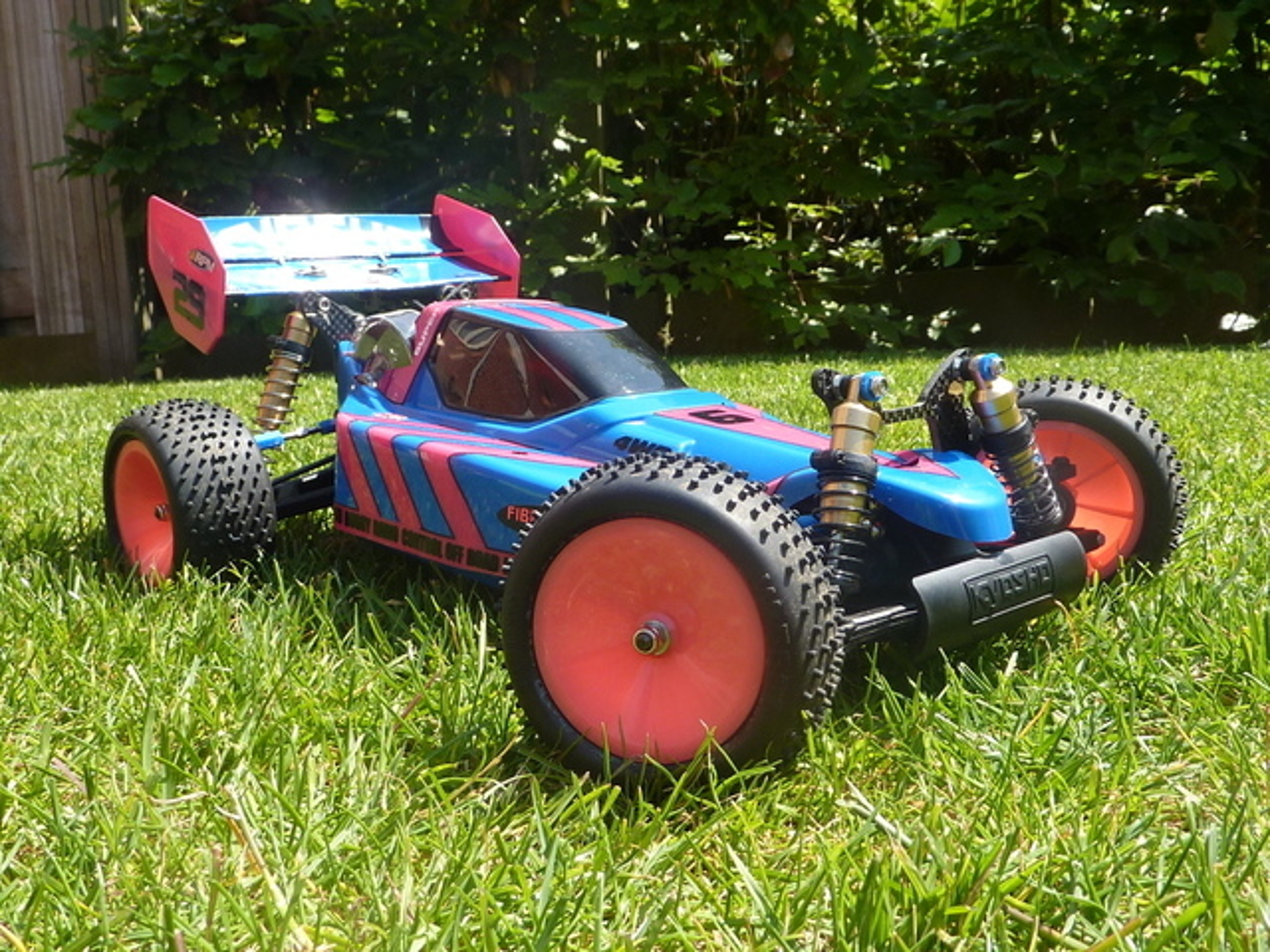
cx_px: 635
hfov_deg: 51.4
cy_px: 476
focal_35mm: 36
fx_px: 1321
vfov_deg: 39.7
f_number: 4
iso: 80
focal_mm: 4.1
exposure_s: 1/250
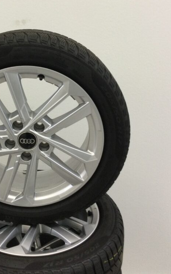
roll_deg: +2.4
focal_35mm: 45
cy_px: 101
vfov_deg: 44.0
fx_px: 336
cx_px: 42
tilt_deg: -13.7
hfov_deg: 28.1
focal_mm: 3.3
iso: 80
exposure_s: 1/33
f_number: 2.4
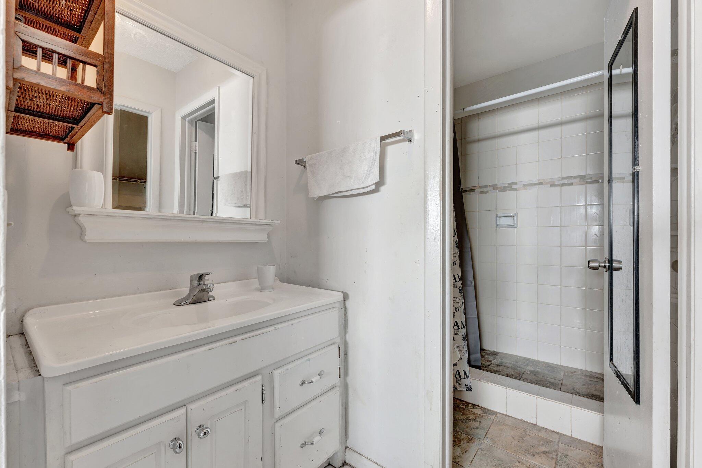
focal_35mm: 15
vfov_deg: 75.8
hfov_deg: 98.9
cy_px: 234
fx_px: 300
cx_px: 351
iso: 400
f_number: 8
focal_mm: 15.4
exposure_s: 1/4
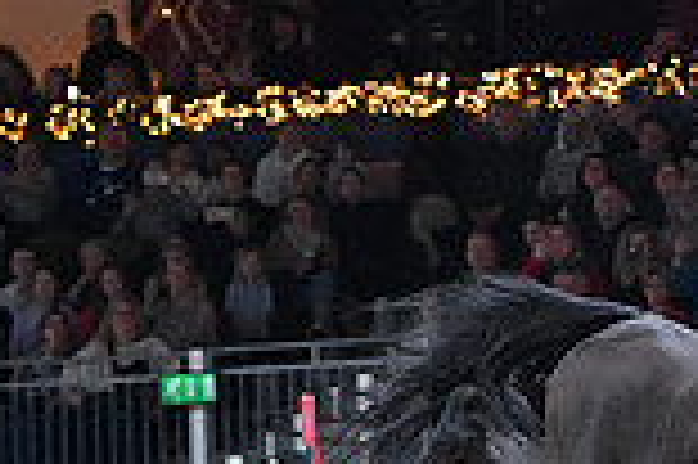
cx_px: 1099
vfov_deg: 3.5
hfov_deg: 5.2
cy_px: 651
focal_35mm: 394
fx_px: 7631
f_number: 3.5
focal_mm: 105
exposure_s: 1/800
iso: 6400
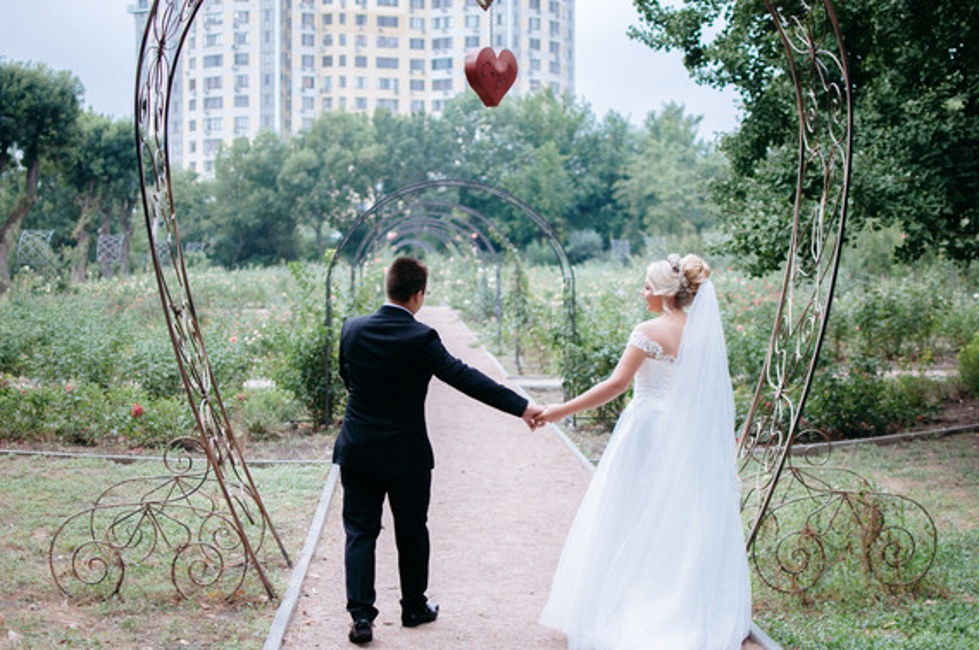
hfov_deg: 36.6
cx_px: 496
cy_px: 333
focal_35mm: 55
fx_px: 1480
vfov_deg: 24.8
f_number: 1.8
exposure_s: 1/2000
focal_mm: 35
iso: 200
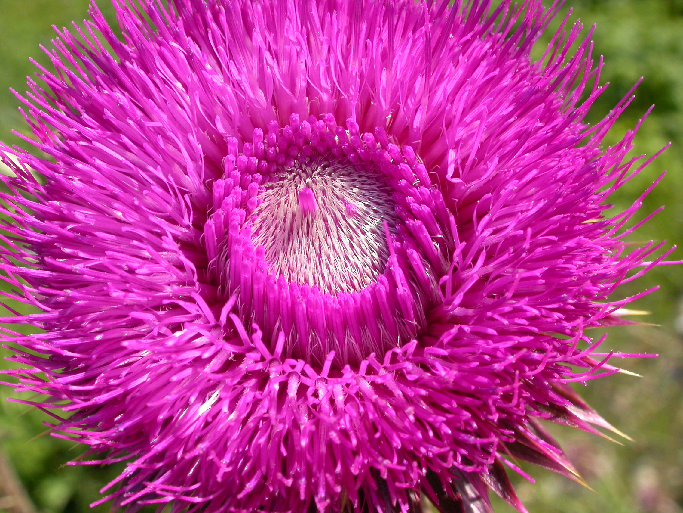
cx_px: 342
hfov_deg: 30.7
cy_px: 256
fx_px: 1243
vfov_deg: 23.3
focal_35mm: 63
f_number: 7.2
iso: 100
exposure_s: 1/201
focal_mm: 13.1
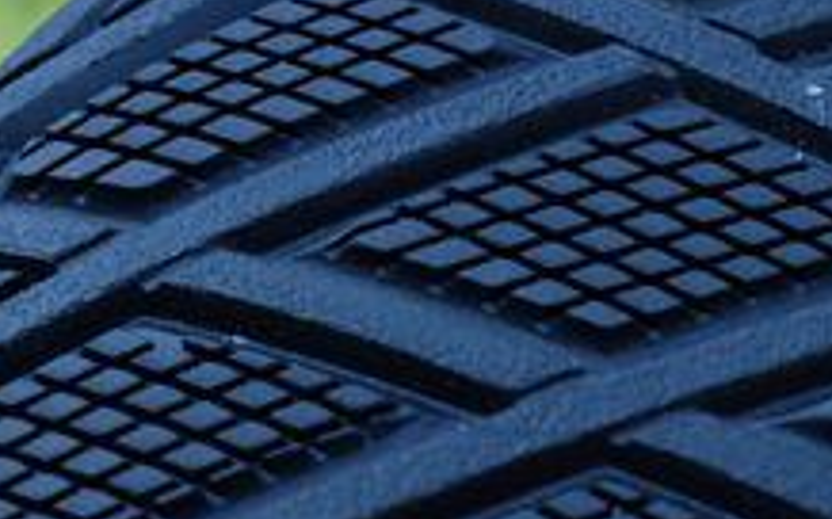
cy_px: 954
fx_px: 4442
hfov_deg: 10.6
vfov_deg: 6.5
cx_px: 756
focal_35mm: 196
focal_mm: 23
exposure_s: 1/320
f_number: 5.6
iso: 400
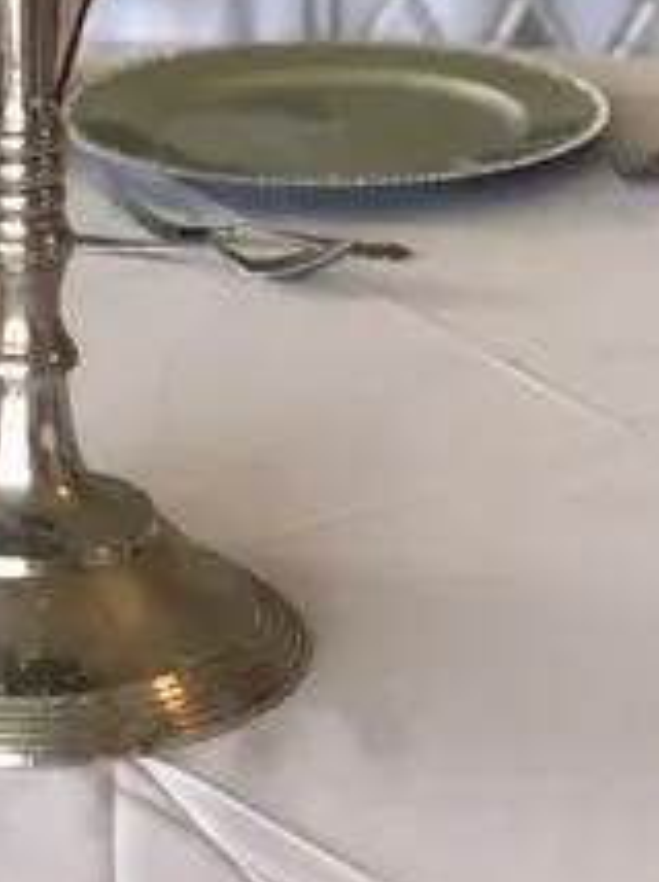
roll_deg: +1.9
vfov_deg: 10.8
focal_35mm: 175
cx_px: 111
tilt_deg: -6.1
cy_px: -552
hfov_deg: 8.4
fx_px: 4451
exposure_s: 1/50
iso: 64
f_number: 2.4
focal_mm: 6
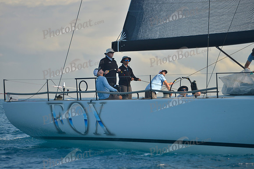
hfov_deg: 10.3
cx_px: 127
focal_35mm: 200
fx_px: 1411
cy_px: 84
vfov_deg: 6.9
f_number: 4
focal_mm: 200
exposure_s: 1/800
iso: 200
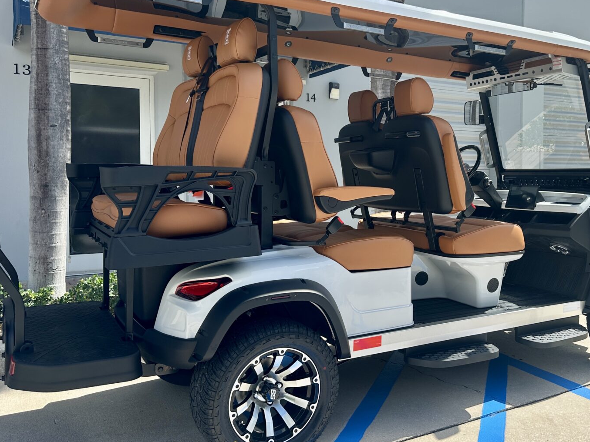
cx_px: 382
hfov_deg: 53.1
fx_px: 579
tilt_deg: -2.0
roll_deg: -0.6
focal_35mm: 34
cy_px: 190
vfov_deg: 41.7
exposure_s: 1/2203
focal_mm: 6.86
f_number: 1.78
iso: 80
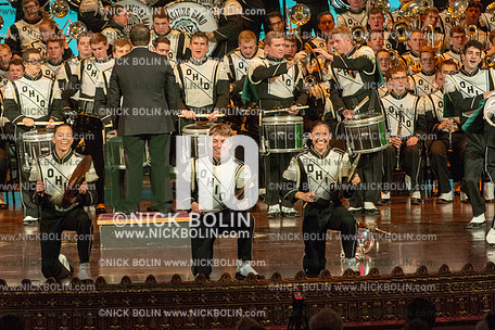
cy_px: 187
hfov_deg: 8.3
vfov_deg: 5.5
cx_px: 181
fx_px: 3410
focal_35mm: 248
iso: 8000
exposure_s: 1/320
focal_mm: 195
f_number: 5.6
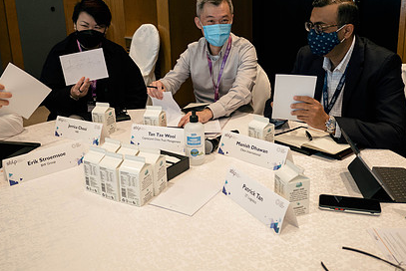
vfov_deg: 33.2
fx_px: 451
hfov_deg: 48.4
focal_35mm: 40
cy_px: 94
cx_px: 195
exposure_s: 1/100
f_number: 1.7
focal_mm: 13
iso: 250
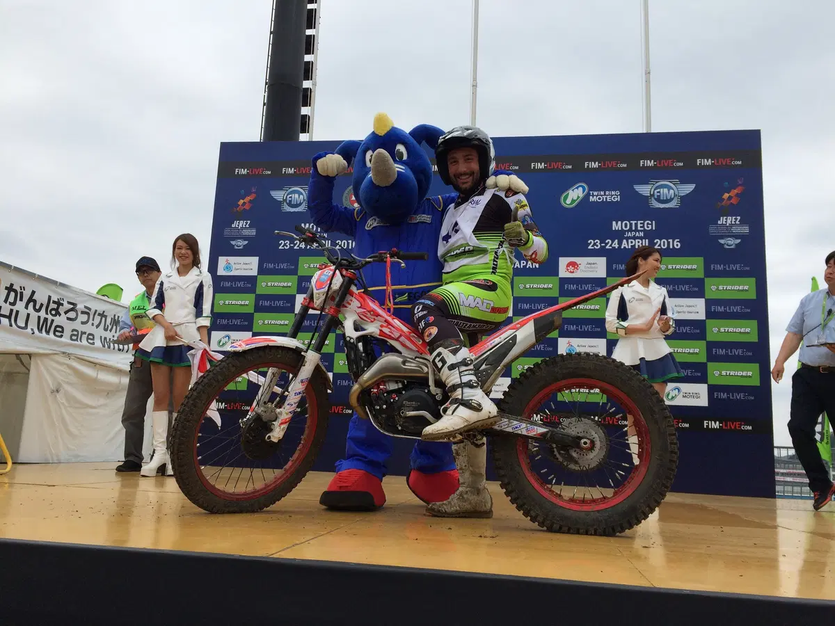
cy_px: 313
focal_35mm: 29
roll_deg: -0.8
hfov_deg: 61.7
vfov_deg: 48.2
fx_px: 700
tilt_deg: +8.5
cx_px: 418
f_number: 2.2
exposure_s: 1/2564
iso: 32
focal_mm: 4.15
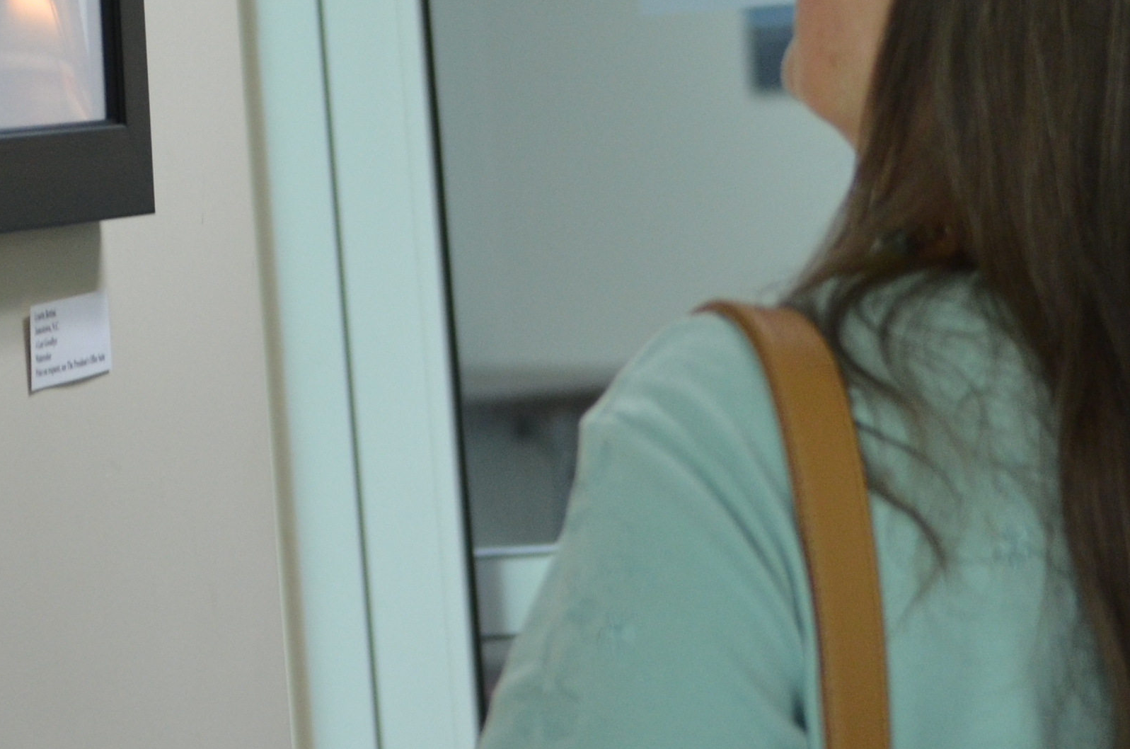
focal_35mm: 255
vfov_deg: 5.4
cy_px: 19
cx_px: 671
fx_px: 7974
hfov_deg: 8.1
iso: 560
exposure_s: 1/60
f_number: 4
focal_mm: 55
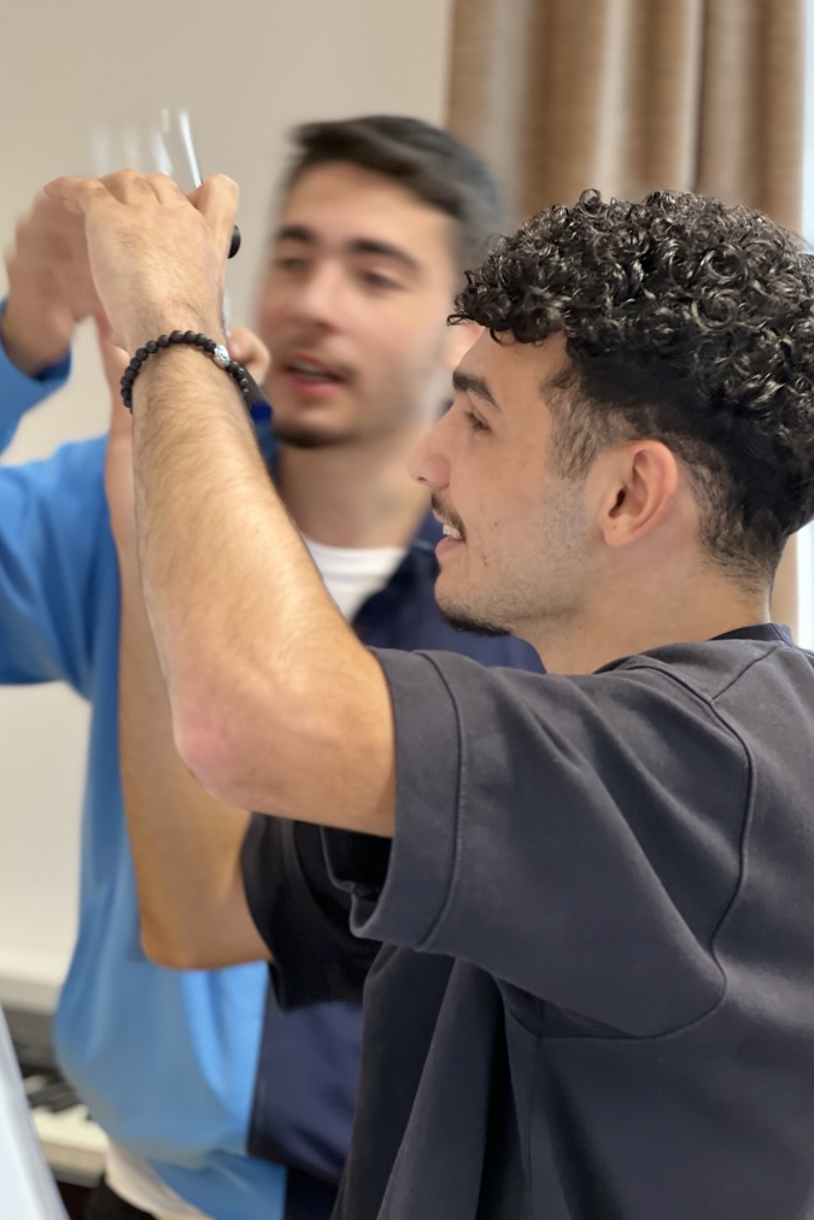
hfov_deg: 16.9
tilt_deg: -5.0
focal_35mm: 81
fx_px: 2746
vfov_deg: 25.1
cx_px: 391
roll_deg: -2.9
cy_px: 604
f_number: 2.8
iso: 200
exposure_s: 1/33
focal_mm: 9
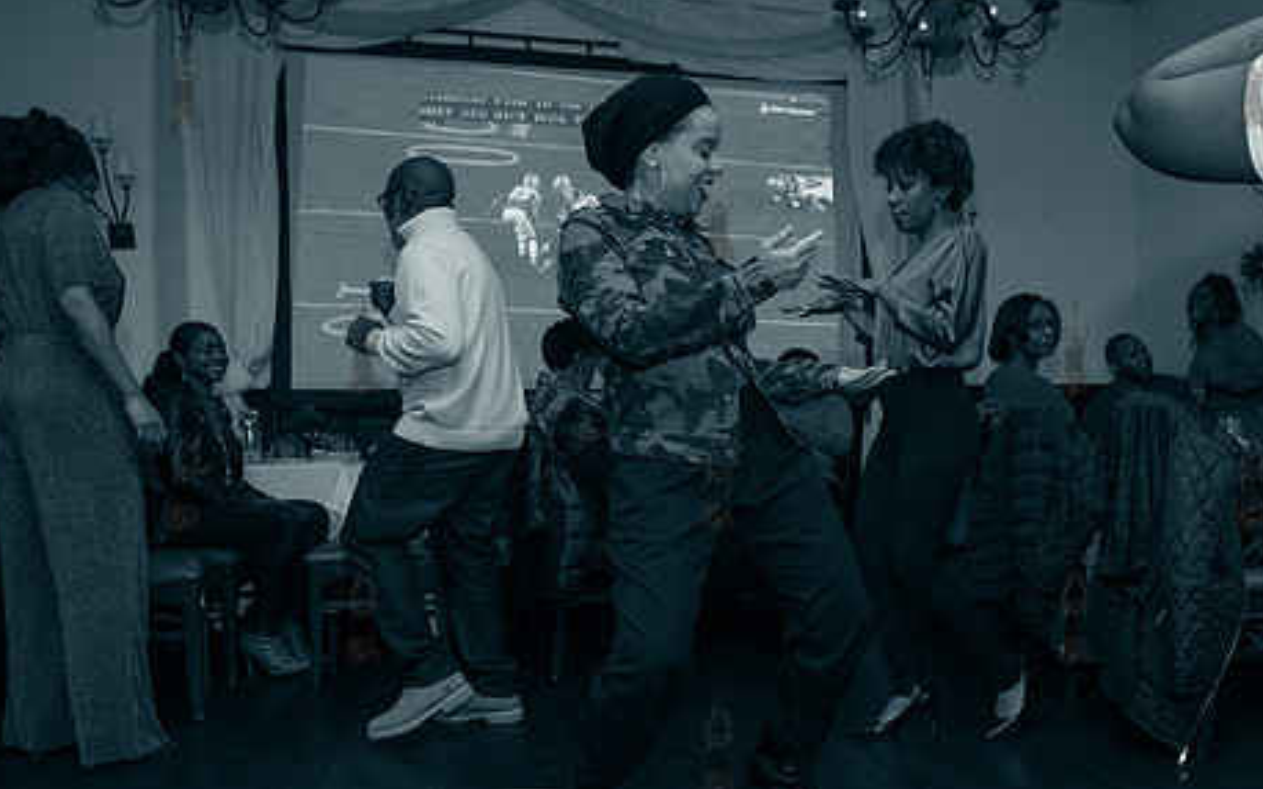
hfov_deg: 61.0
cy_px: 481
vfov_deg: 40.4
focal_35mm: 31
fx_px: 1067
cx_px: 717
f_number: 4.5
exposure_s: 1/250
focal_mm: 24
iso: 2000
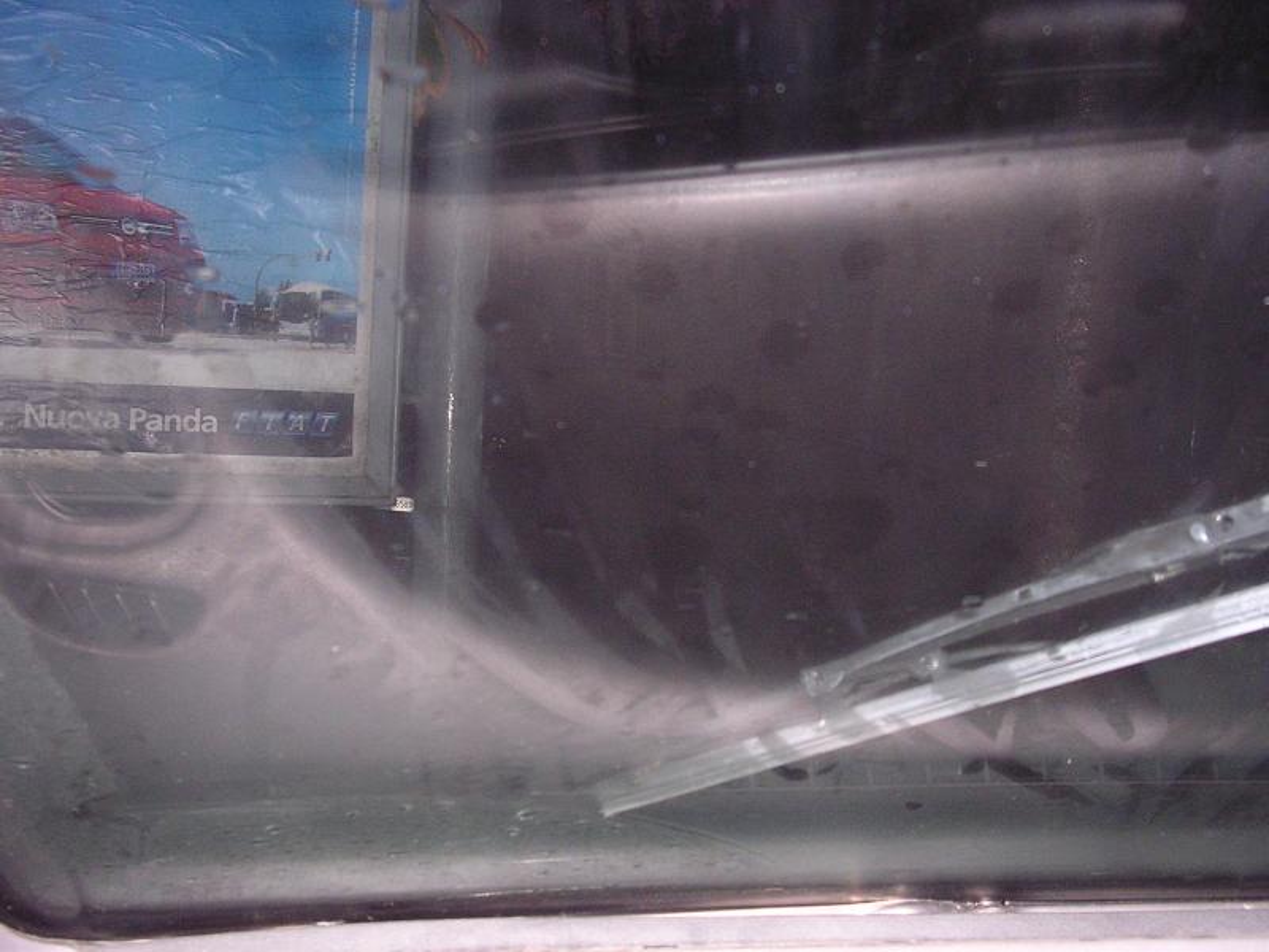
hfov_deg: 49.0
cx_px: 634
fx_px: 1393
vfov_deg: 37.7
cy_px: 476
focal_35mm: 38
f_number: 2.8
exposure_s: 1/60.1
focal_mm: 5.8
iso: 362
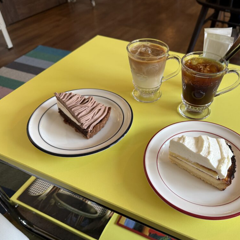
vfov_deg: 55.6
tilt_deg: -42.3
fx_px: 227
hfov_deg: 54.7
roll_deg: -2.3
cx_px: 156
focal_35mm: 29
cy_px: 121
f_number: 1.78
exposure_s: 1/120
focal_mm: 6.76
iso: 160
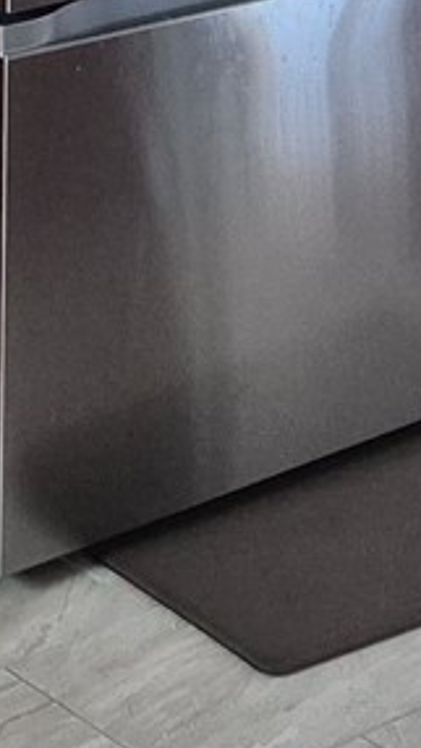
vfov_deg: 13.9
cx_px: 133
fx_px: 2777
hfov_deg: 8.7
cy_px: -536
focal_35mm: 140
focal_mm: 5.4
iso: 800
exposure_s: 1/120
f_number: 1.8
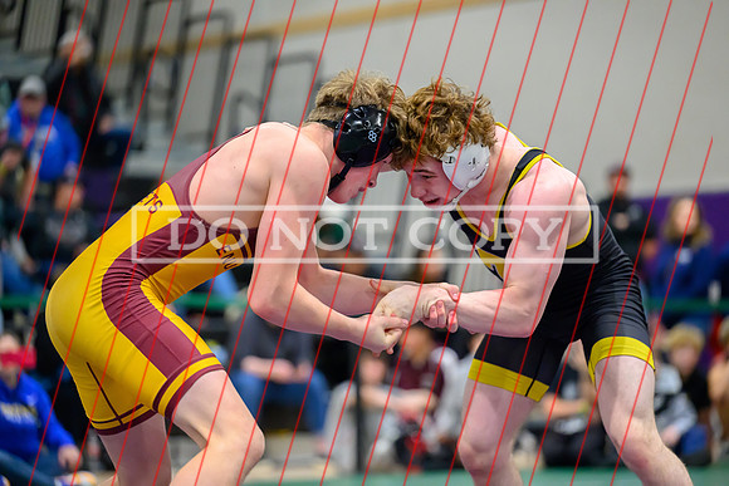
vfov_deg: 9.8
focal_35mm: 140
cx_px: 364
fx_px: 2836
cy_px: 243
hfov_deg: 14.7
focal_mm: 140
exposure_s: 1/640
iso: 6400
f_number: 2.8
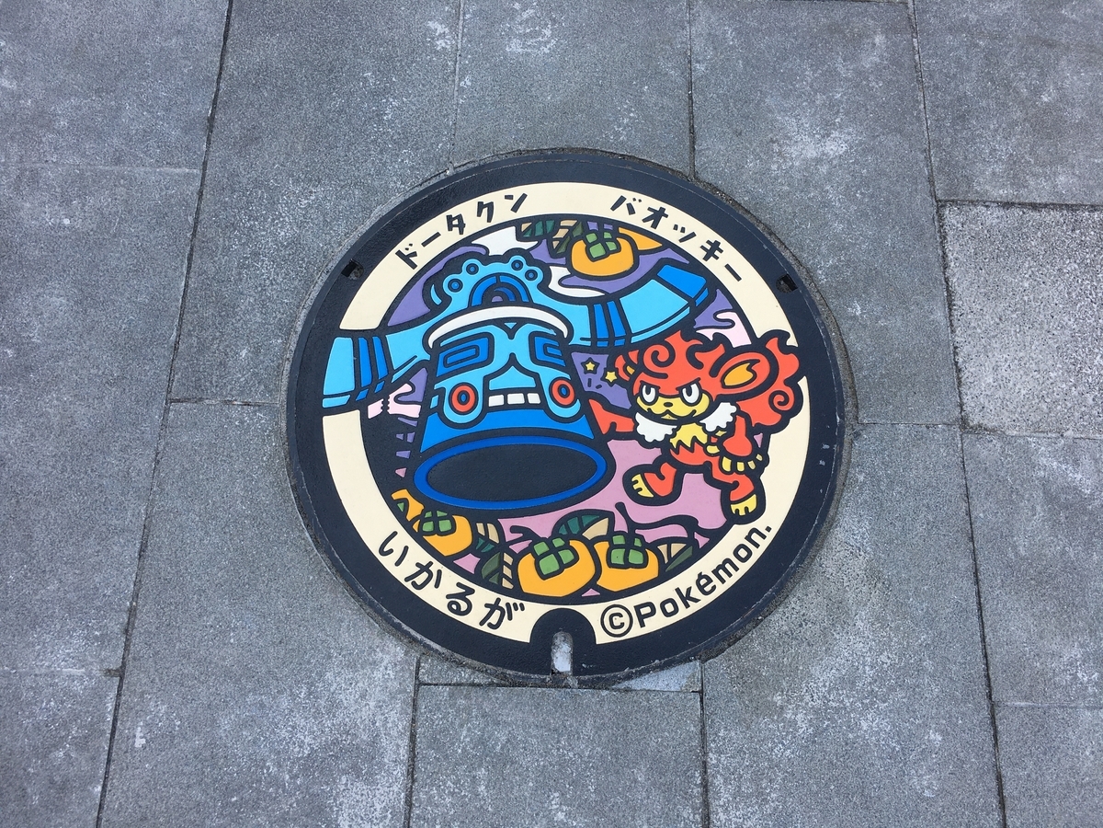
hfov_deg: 61.7
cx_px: 552
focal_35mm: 29
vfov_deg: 48.2
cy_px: 414
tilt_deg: -73.0
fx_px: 924
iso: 25
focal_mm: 4.15
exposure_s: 1/281
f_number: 2.2
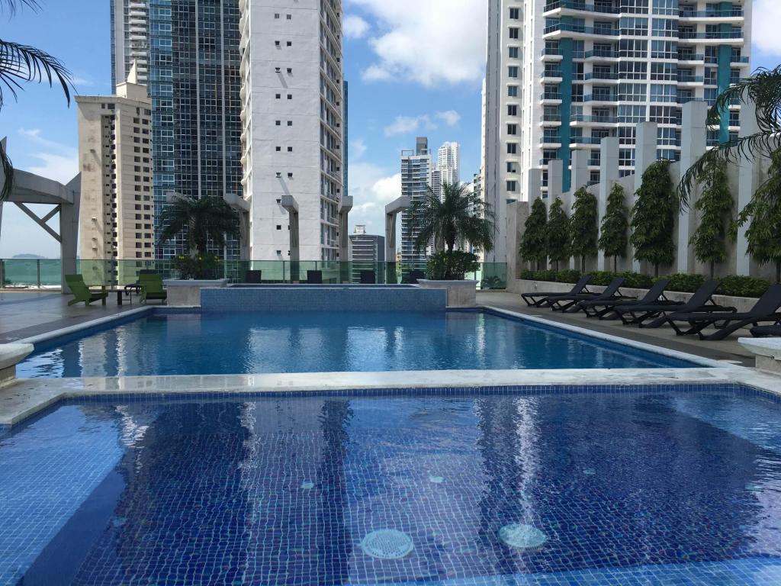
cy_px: 293
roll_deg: +0.2
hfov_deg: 61.7
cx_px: 390
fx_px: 654
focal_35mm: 29
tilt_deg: -1.7
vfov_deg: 48.2
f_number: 2.2
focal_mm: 4.15
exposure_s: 1/1538
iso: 25
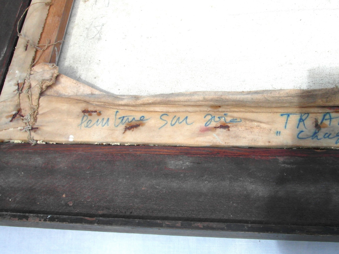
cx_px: 170
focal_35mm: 32
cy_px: 127
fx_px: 313
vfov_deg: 44.2
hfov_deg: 56.8
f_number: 5.8
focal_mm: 5.3
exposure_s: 1/350
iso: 80
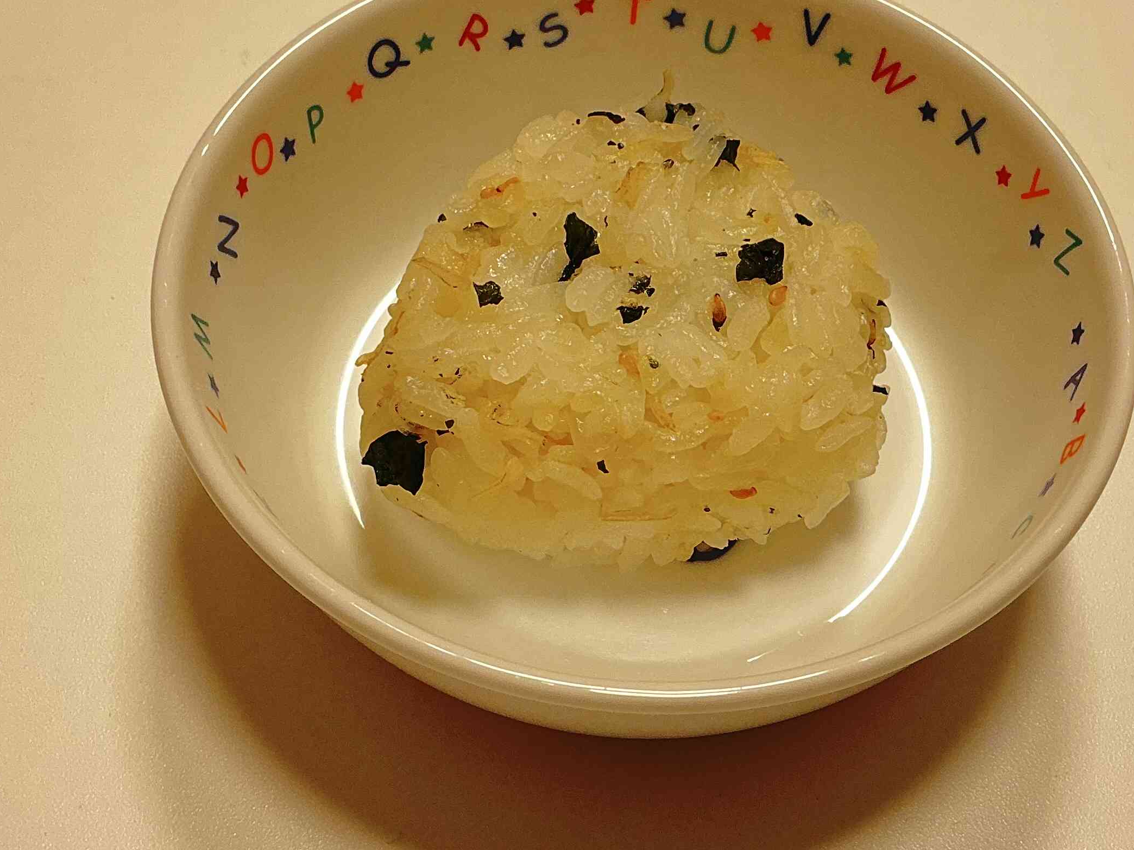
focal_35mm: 56
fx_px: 1835
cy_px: 360
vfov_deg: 26.1
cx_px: 637
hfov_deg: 34.3
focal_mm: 3
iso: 64
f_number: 1.8
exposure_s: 1/100
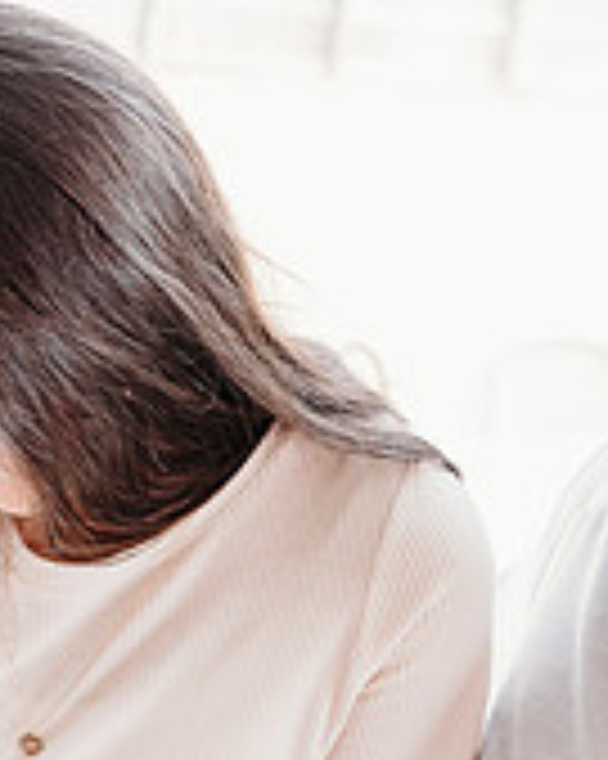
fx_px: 1351
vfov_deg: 31.4
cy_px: 436
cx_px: 14
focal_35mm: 60
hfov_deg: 24.3
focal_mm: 24
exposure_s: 1/500
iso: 400
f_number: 2.8
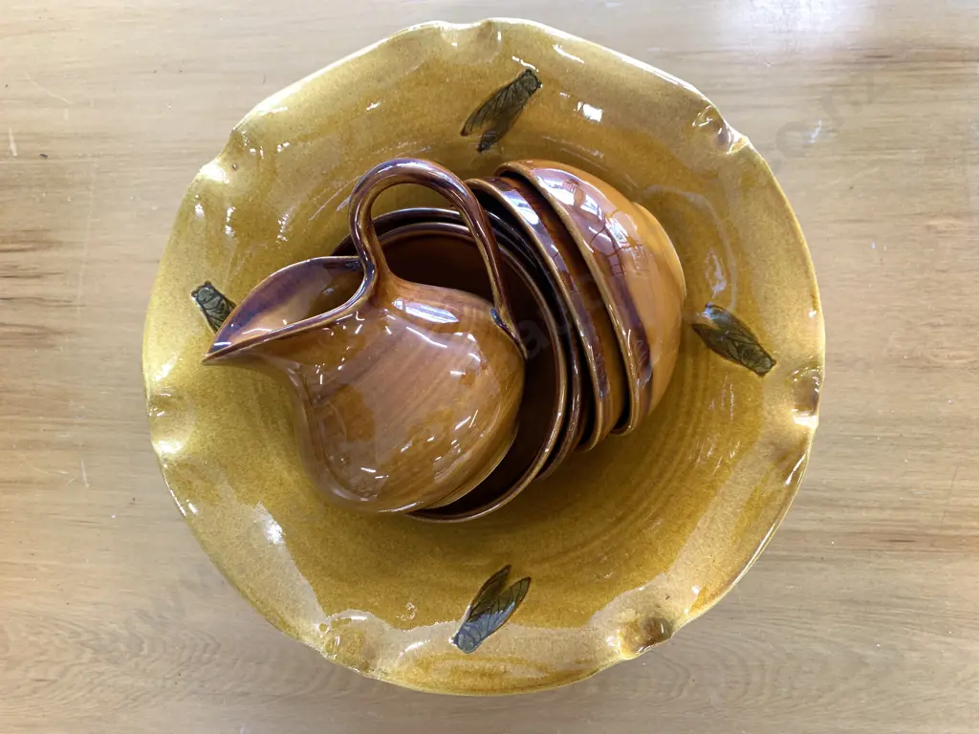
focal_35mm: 26
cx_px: 490
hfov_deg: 67.3
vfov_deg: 53.1
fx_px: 735
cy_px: 367
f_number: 1.8
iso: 80
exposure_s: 1/50
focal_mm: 4.25
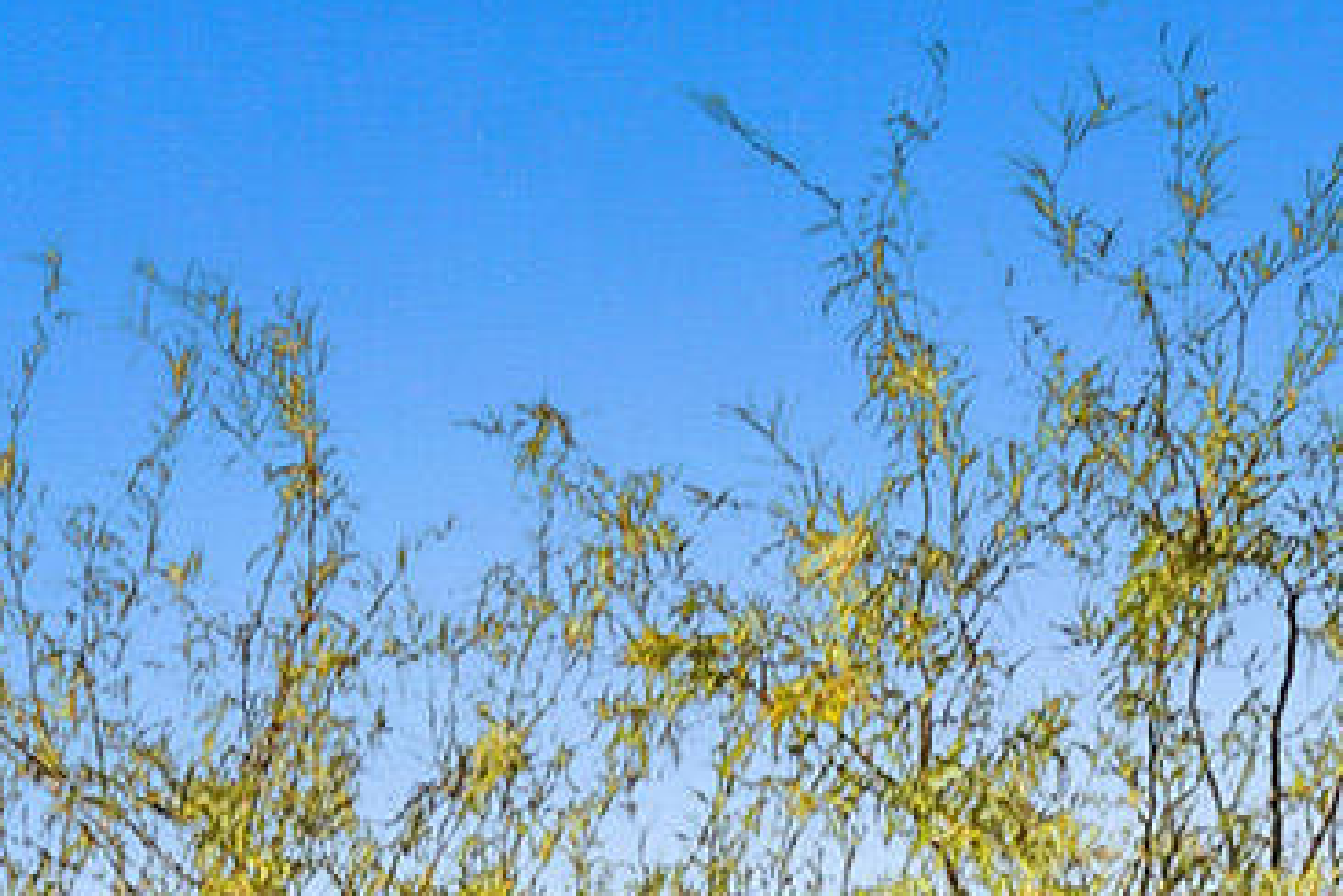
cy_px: 2681
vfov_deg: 9.3
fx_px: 4402
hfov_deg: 17.3
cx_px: 910
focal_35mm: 118
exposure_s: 1/100
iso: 400
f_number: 8
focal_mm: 16
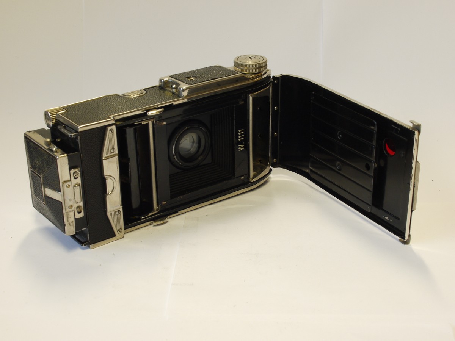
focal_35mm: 60
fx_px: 789
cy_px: 170
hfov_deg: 32.2
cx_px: 228
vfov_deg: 24.4
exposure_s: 1/13
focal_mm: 30
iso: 400
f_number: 10
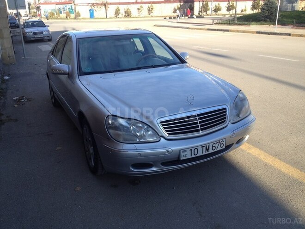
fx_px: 308
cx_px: 152
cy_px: 114
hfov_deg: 52.6
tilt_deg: -22.1
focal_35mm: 35
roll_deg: +0.4
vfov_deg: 40.7
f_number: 2.4
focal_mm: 4.28
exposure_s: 1/438
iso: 50
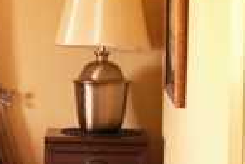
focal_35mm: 157
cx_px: -104
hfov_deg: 12.5
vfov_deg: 8.7
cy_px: 162
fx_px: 1070
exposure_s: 1/10
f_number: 2.8
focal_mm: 5.86
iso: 160
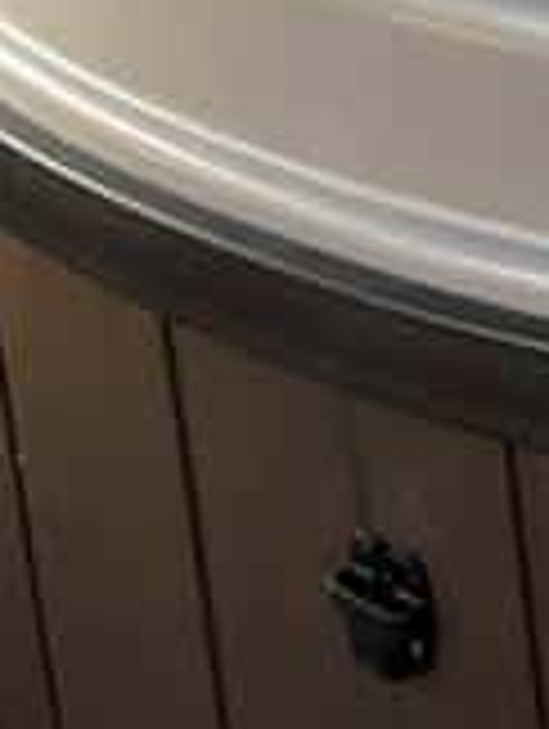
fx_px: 3459
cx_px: 1724
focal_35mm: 164
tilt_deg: -13.7
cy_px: -986
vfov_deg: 10.5
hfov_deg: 7.7
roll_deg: +1.5
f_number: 1.6
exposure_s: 1/121
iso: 50
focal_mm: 4.2
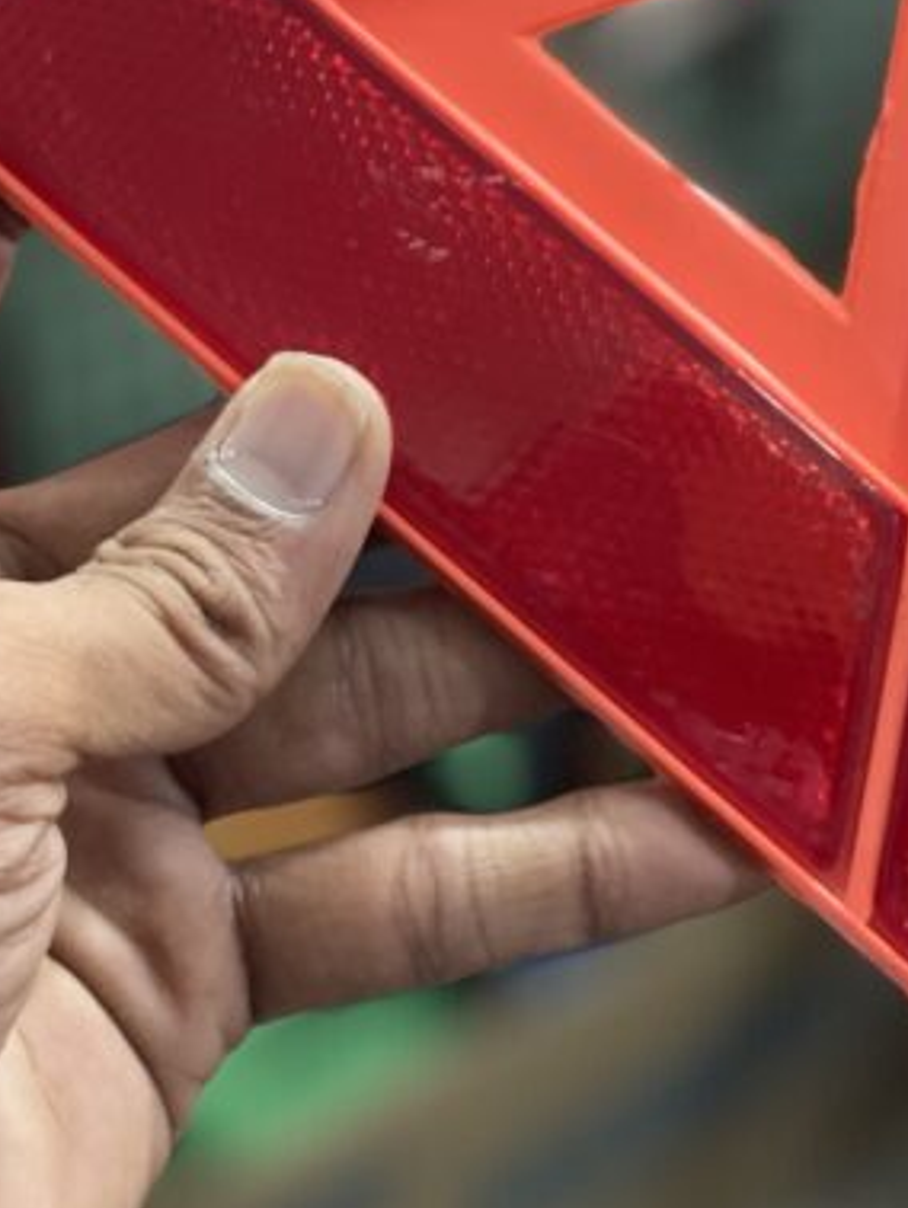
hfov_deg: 13.4
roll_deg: -1.3
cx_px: 755
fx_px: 3843
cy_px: 58
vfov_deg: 17.5
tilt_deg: -23.4
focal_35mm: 110
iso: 400
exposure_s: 1/25
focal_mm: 6
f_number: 2
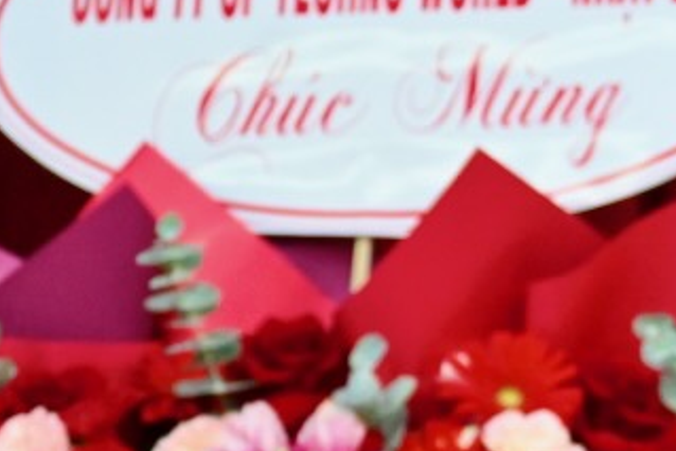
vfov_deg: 2.3
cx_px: 932
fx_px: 11083
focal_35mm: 590
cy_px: 877
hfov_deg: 3.5
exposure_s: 1/100
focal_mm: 98
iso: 3200
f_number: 5
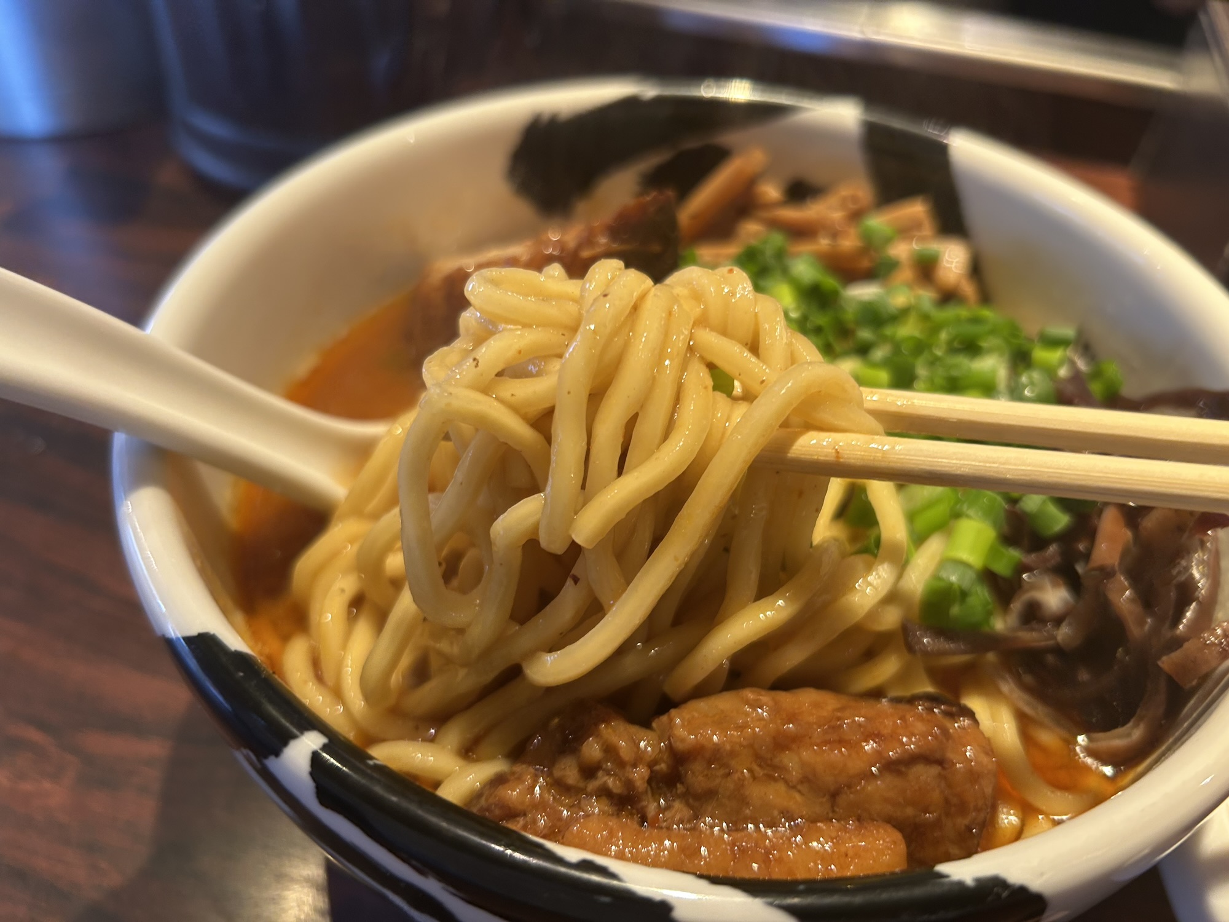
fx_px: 923
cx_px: 614
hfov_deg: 67.3
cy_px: 461
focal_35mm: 26
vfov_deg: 53.1
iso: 80
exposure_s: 1/50
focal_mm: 5.7
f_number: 1.5
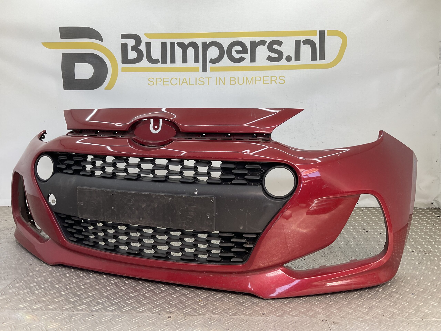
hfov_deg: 61.7
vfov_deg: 48.2
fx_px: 369
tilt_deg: -9.2
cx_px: 220
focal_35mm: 29
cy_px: 166
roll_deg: -1.0
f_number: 1.8
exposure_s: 1/120
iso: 20
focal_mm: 3
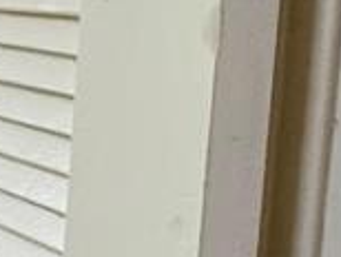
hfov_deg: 13.0
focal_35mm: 93
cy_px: 29
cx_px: -565
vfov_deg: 15.8
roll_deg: +0.0
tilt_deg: -4.5
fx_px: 918
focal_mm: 2.22
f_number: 2.2
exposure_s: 1/60
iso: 400
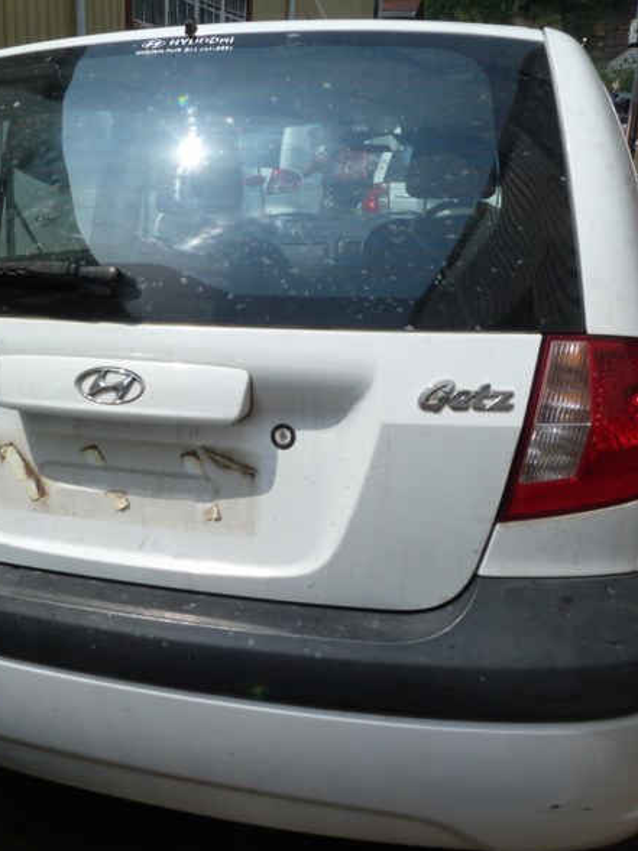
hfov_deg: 41.5
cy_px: 423
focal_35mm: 34
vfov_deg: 54.0
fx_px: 836
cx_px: 234
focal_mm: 4.5
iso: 80
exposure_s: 1/400
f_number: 5.6
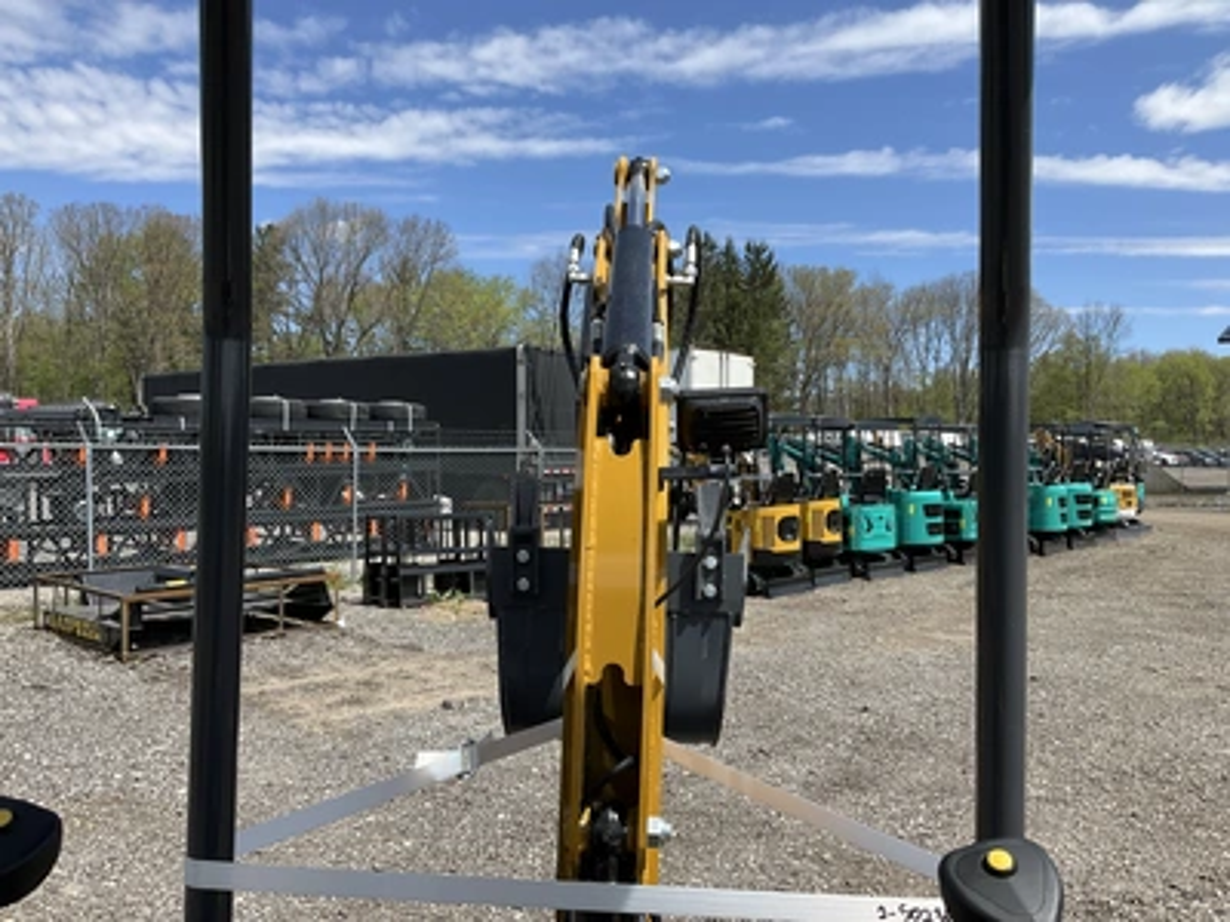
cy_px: 461
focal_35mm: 29
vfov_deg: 48.2
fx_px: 1030
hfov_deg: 61.7
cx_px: 615
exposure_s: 1/1412
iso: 25
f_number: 1.8
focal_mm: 3
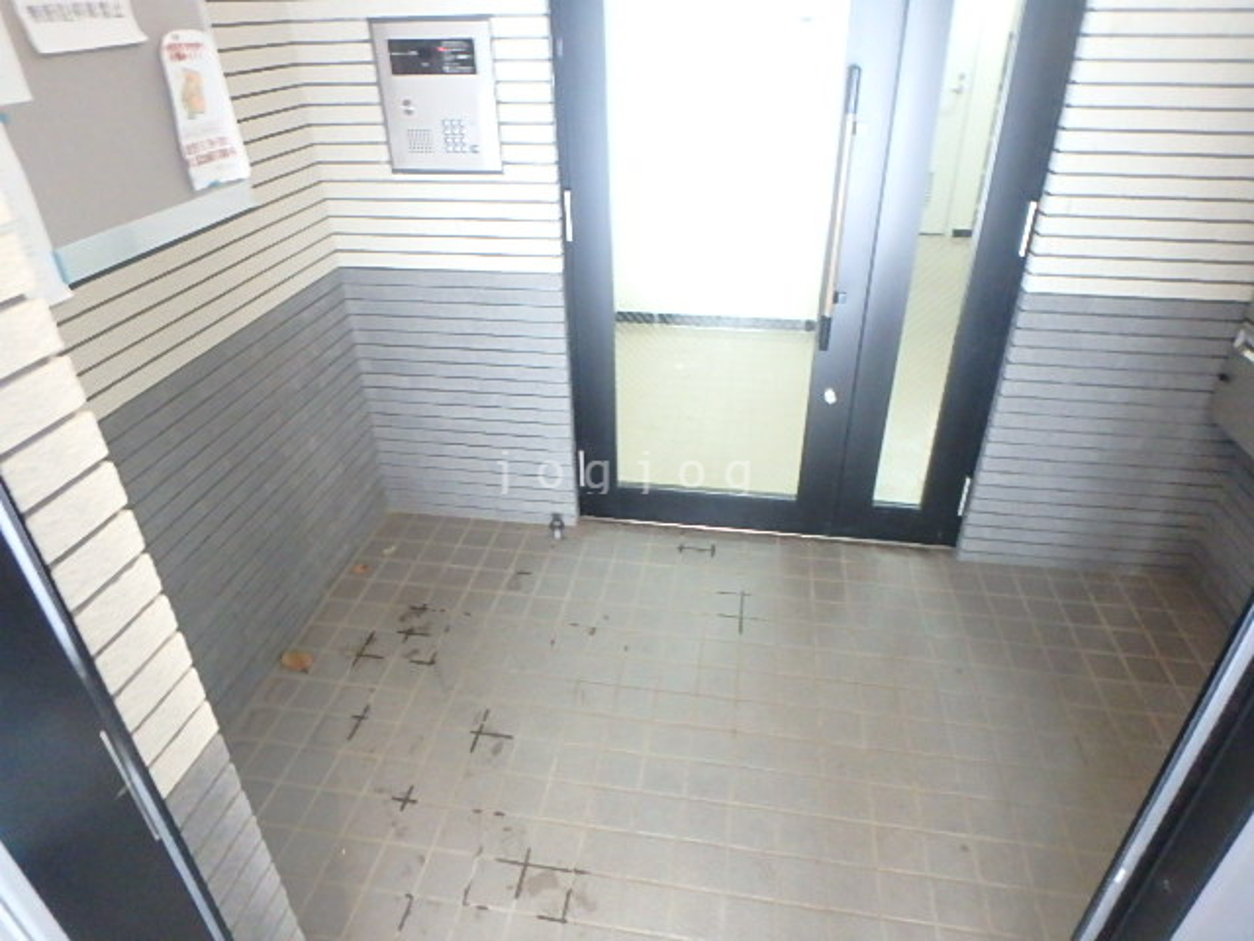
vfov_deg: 63.4
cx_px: 627
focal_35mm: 21
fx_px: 761
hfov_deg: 79.0
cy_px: 470
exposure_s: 1/8
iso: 1000
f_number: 3.5
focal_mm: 3.7
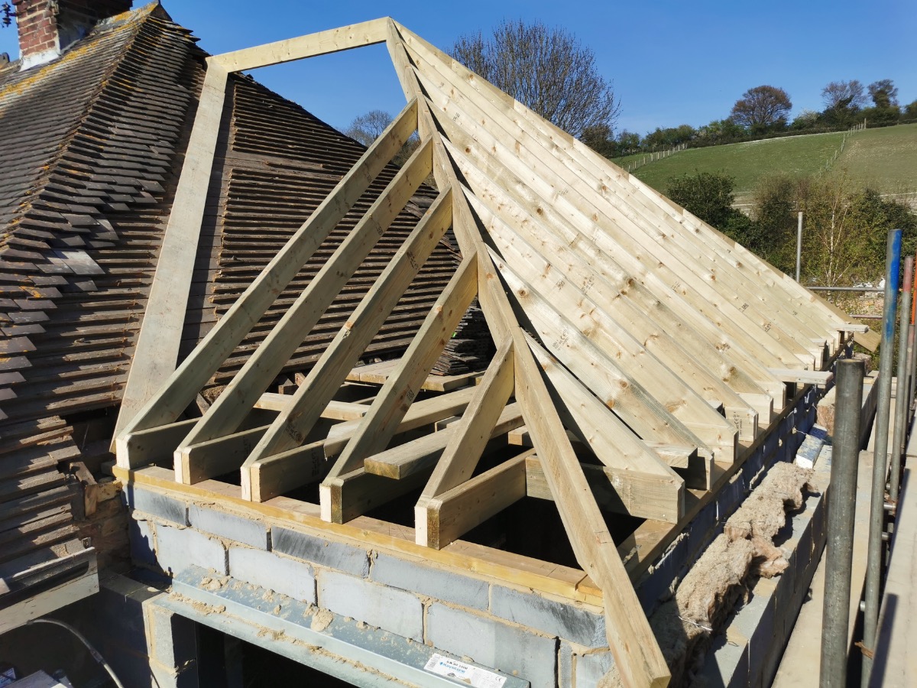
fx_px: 715
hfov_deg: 65.3
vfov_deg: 51.4
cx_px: 458
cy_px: 344
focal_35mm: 27
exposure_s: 1/4329
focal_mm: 5.58
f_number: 1.8
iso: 50
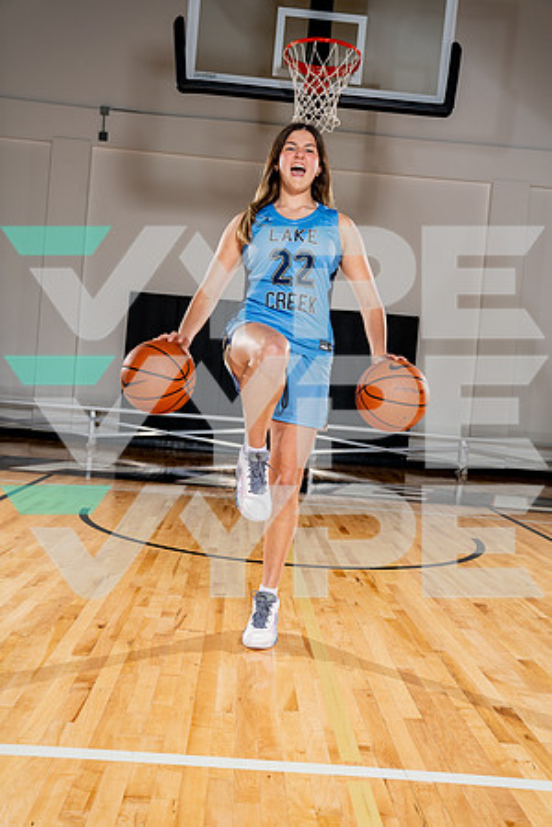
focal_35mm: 36
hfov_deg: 36.9
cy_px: 414
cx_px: 276
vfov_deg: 53.1
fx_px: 828
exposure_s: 1/250
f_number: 5.6
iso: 250
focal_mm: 36
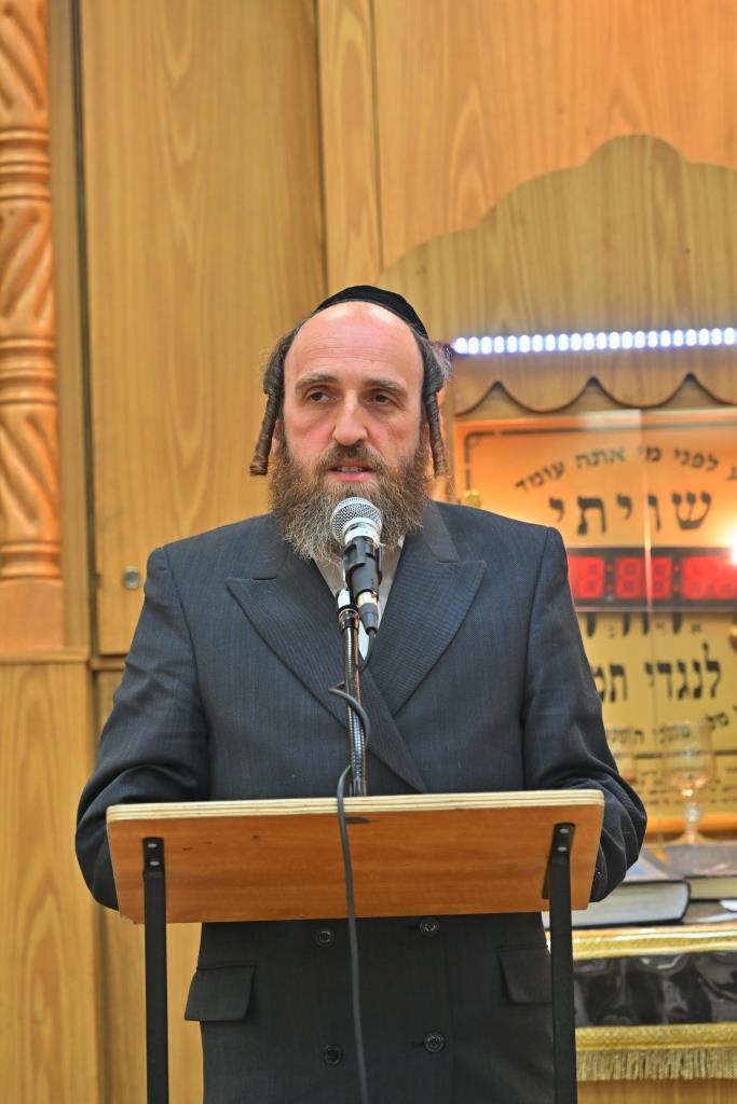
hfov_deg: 7.6
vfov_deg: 11.4
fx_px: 5525
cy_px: 552
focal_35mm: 180
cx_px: 368
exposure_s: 1/200
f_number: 4
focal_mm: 120
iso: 640
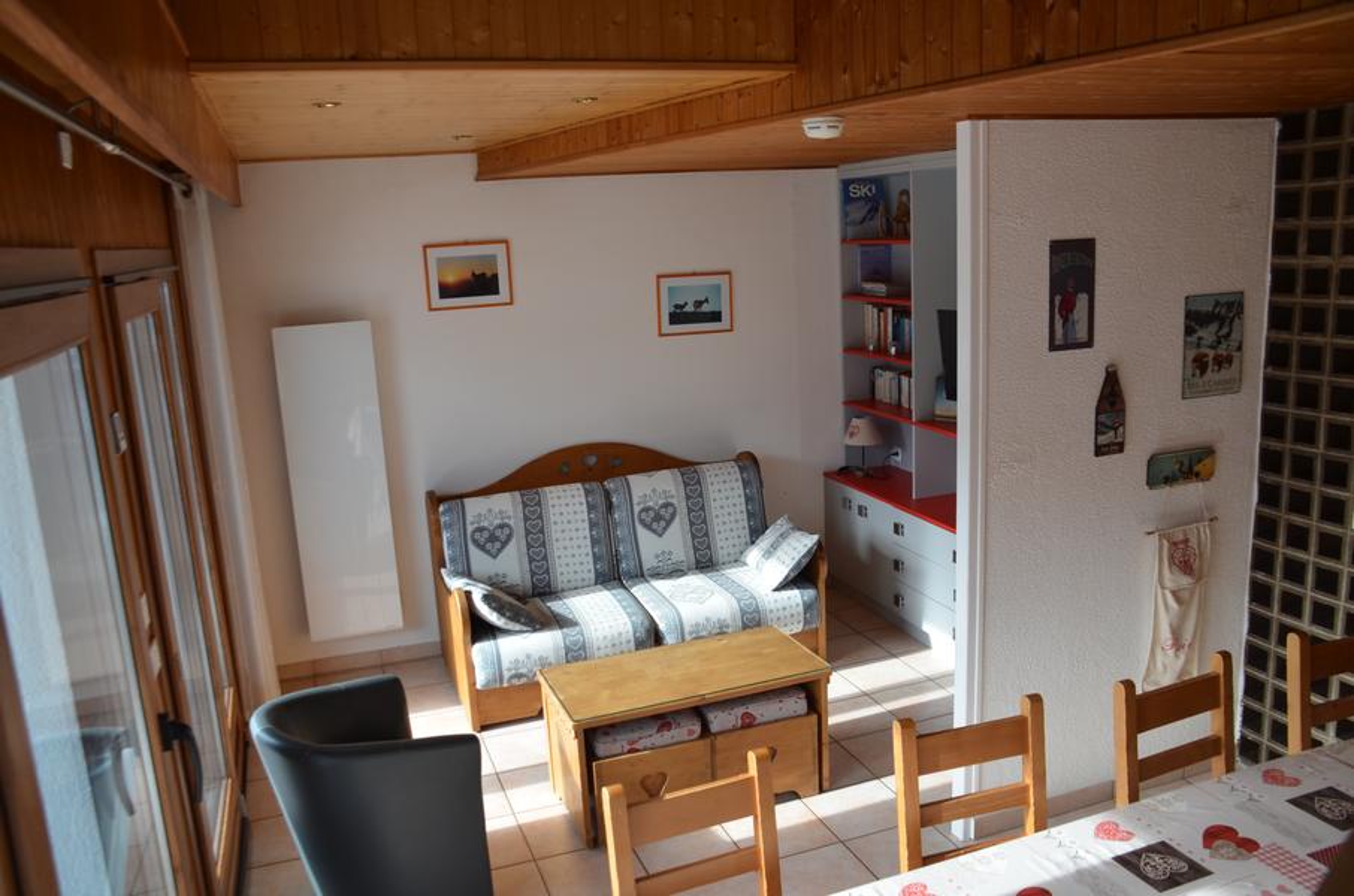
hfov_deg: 67.5
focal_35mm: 27
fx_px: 1013
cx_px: 677
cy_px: 448
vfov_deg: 47.7
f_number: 6.3
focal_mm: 18
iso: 200
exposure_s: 1/160
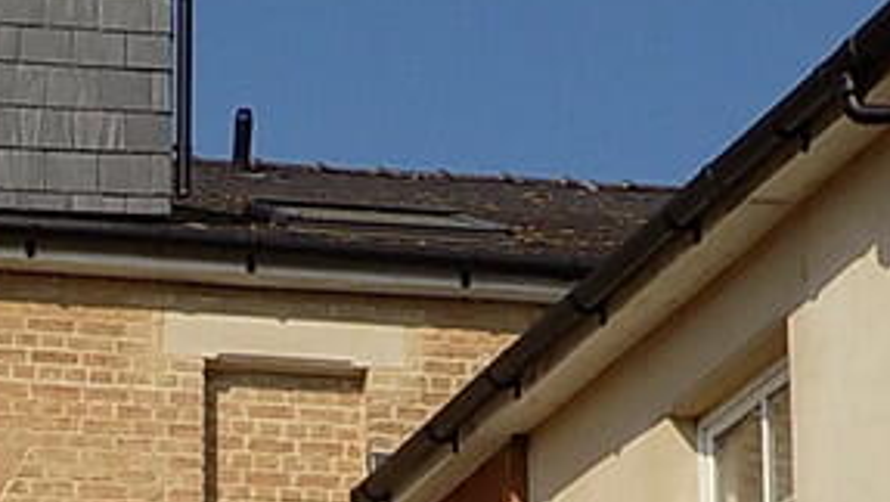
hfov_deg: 16.1
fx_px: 3118
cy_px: 923
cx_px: 102
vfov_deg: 8.8
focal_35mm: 132
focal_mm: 6.1
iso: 80
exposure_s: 1/160
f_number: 10.9
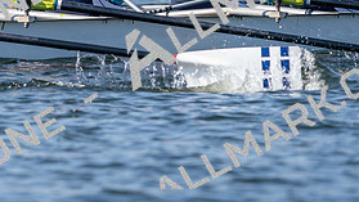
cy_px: -32
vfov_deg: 1.6
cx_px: 15
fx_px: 7254
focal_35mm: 762
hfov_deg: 2.8
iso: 250
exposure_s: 1/1600
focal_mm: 350
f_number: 6.3
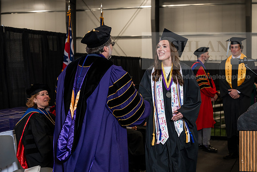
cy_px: 86
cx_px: 128
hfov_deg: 28.8
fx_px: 500
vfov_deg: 19.5
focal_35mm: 70
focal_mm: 70
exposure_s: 1/200
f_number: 5
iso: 1250
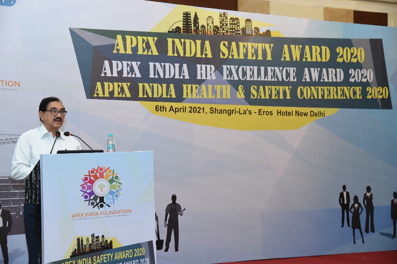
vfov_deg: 20.9
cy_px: 132
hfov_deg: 31.0
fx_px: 717
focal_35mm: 65
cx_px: 198
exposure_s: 1/100
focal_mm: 65
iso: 2500
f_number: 5
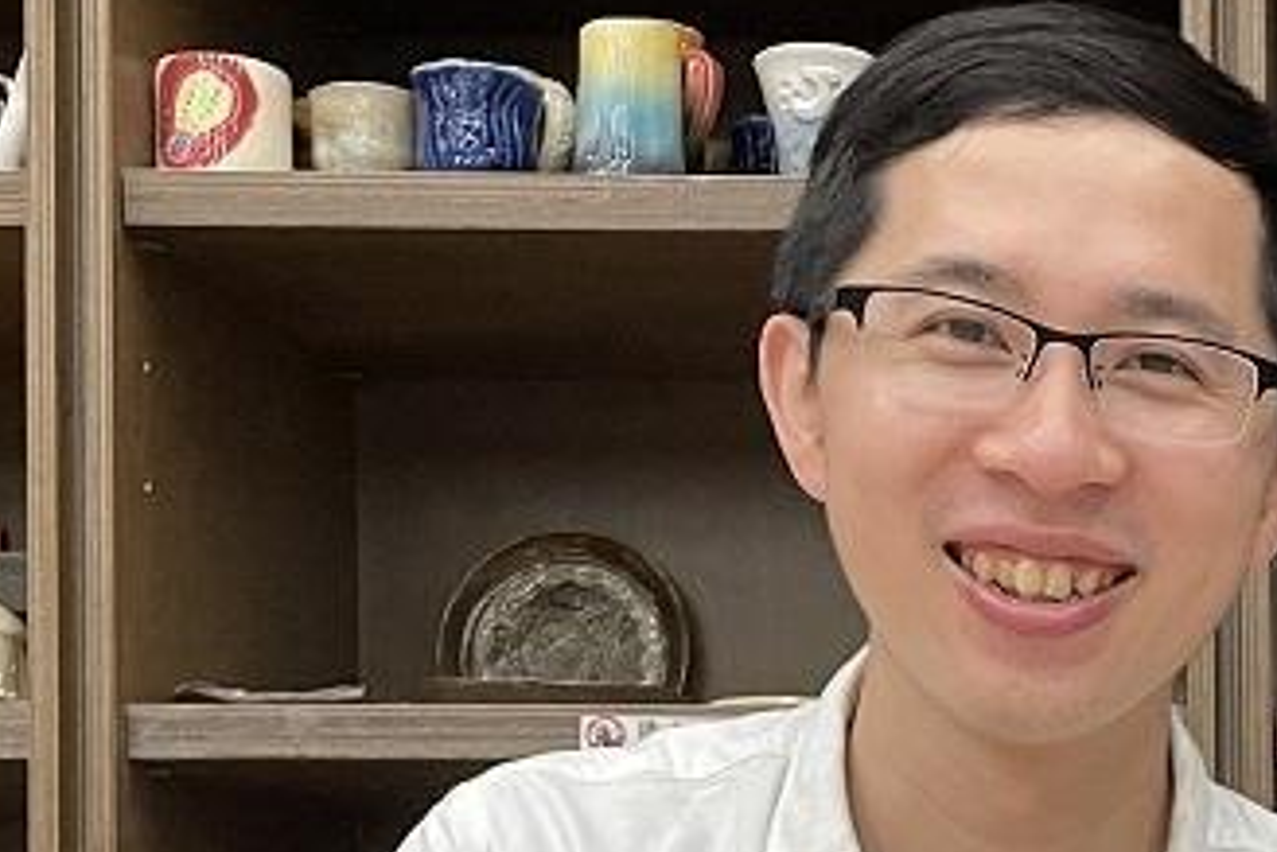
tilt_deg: +0.4
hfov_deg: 22.0
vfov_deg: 15.3
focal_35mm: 85
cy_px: 1144
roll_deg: +0.4
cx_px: 1561
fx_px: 3016
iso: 200
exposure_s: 1/60
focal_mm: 4.2
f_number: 1.6
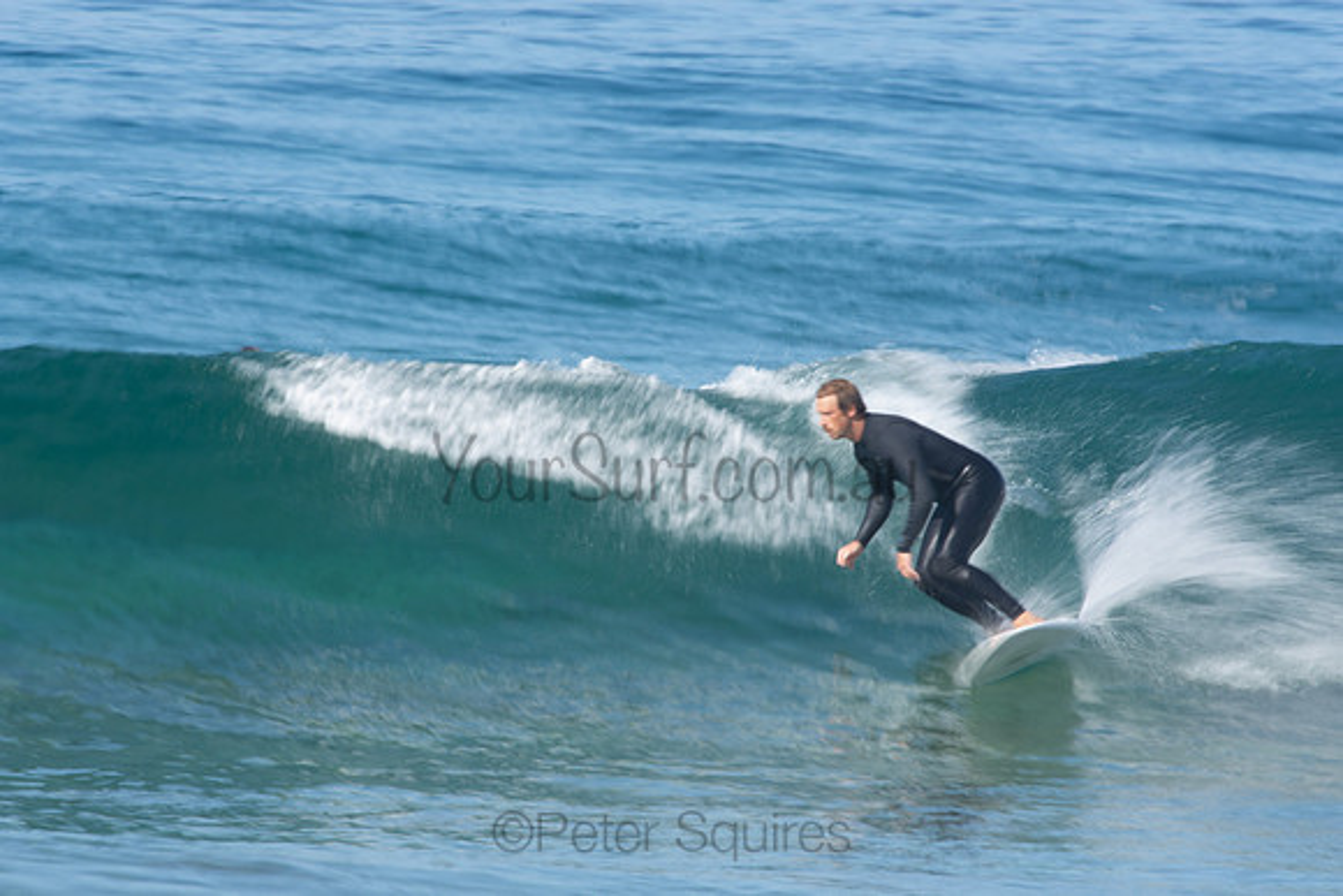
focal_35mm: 750
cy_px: 448
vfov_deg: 1.8
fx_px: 27984
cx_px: 672
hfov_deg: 2.7
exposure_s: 1/25
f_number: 25
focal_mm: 500
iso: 100
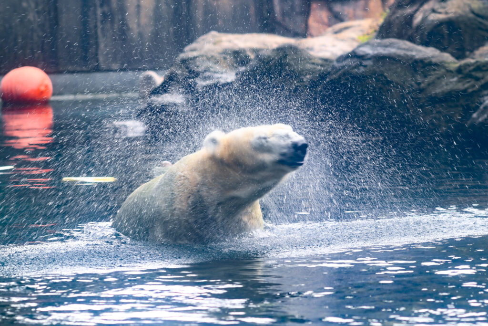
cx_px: 244
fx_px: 2128
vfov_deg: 8.7
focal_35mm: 157
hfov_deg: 13.1
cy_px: 163
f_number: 2.5
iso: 180
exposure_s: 1/160
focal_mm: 105
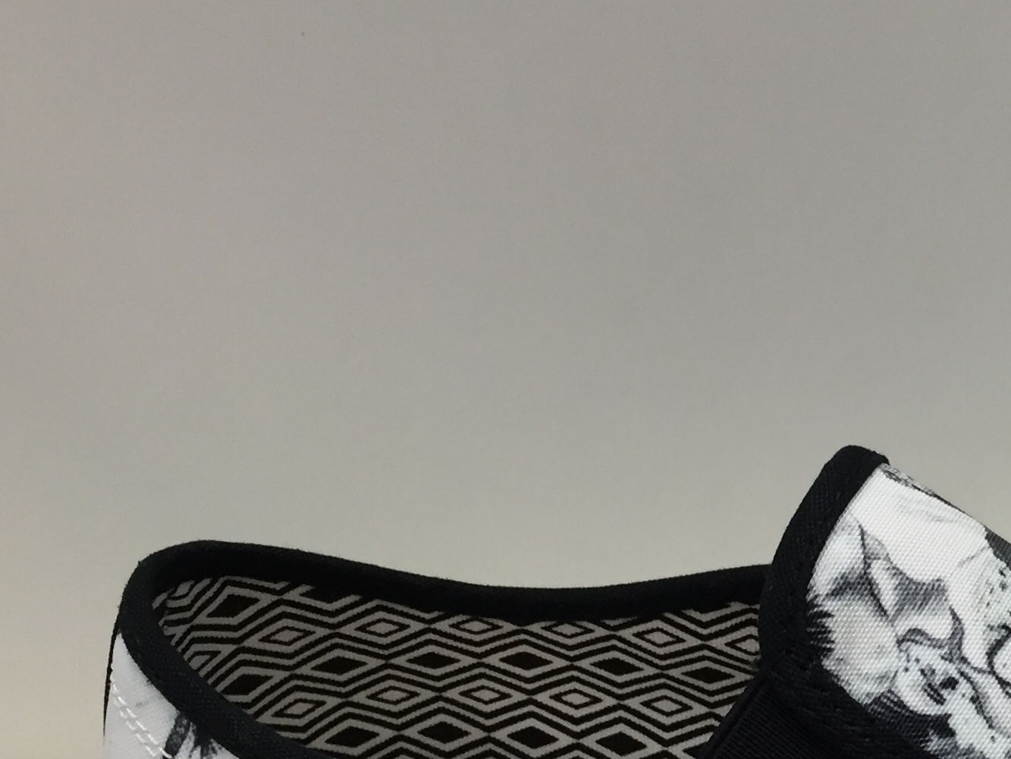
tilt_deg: -20.2
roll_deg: +1.1
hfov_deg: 26.3
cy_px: 555
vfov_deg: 20.6
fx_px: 2074
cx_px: 953
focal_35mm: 71
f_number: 2.2
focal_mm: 4.15
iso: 40
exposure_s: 1/33
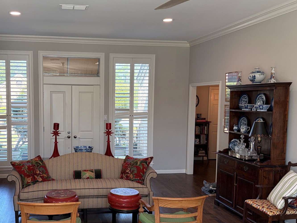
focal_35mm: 40
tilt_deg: -4.4
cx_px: 100
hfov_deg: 46.1
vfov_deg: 35.9
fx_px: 343
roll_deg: -0.1
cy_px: 129
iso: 125
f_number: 1.6
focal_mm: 5.96
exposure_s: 1/163
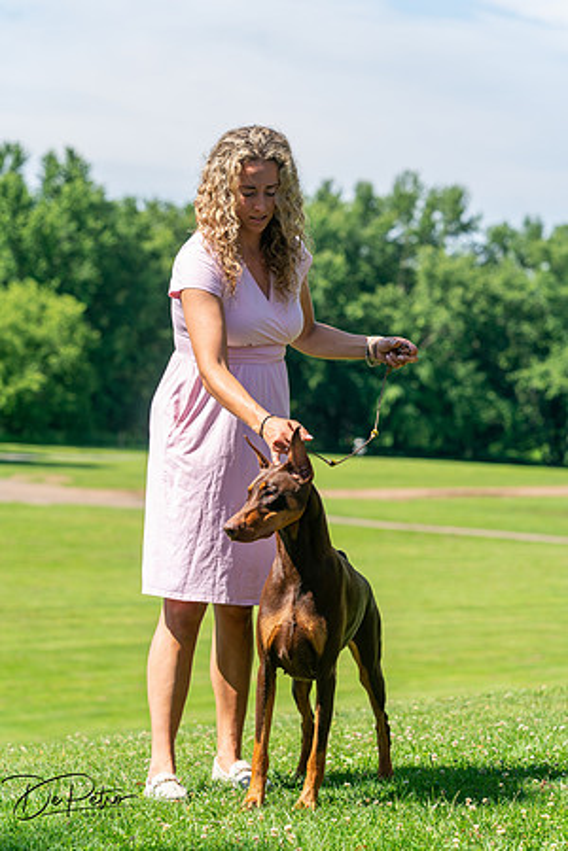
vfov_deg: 20.2
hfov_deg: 13.6
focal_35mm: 101
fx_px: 2390
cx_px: 284
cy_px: 426
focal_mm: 101
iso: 160
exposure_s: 1/800
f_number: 5
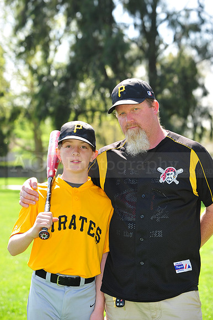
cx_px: 106
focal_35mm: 120
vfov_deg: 17.1
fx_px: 1066
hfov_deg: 11.4
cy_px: 160
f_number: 7.1
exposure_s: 1/160
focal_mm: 120
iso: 200
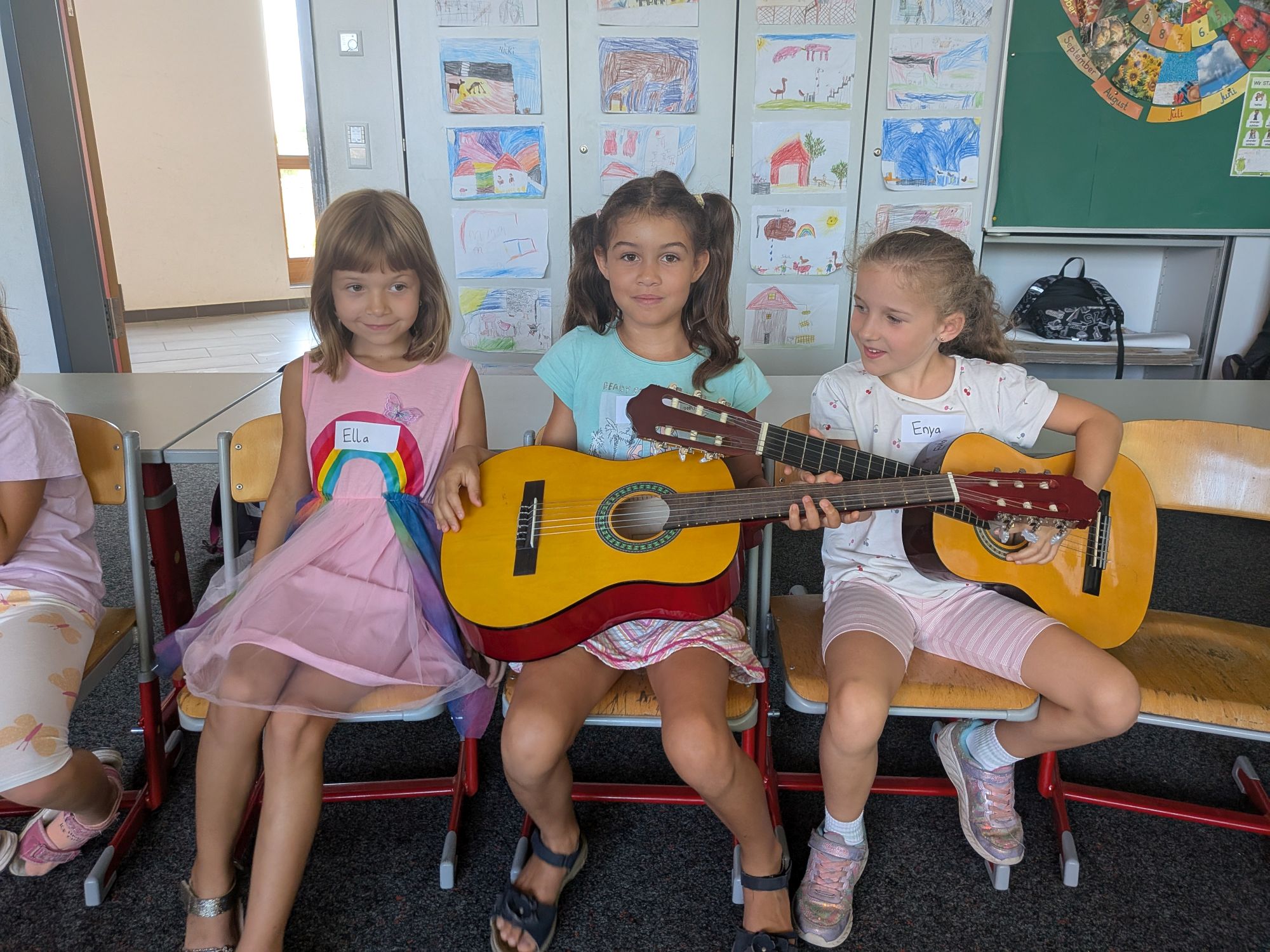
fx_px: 881
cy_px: 476
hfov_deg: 71.6
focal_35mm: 24
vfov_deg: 56.8
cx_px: 635
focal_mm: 4.53
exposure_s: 1/100
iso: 120
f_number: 1.7
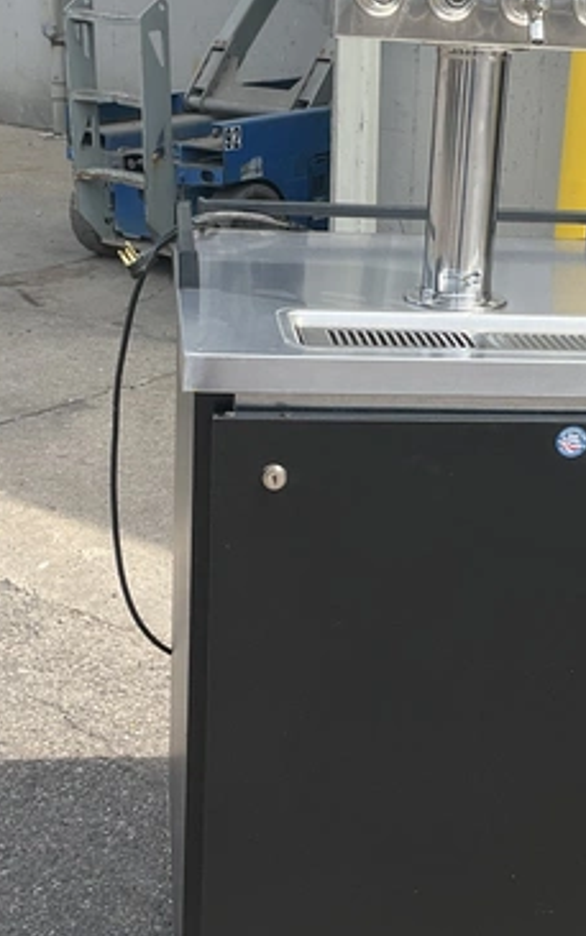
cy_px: 459
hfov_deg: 20.6
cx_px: 389
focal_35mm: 63
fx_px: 1609
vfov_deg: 32.5
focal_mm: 3
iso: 25
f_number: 1.8
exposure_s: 1/912
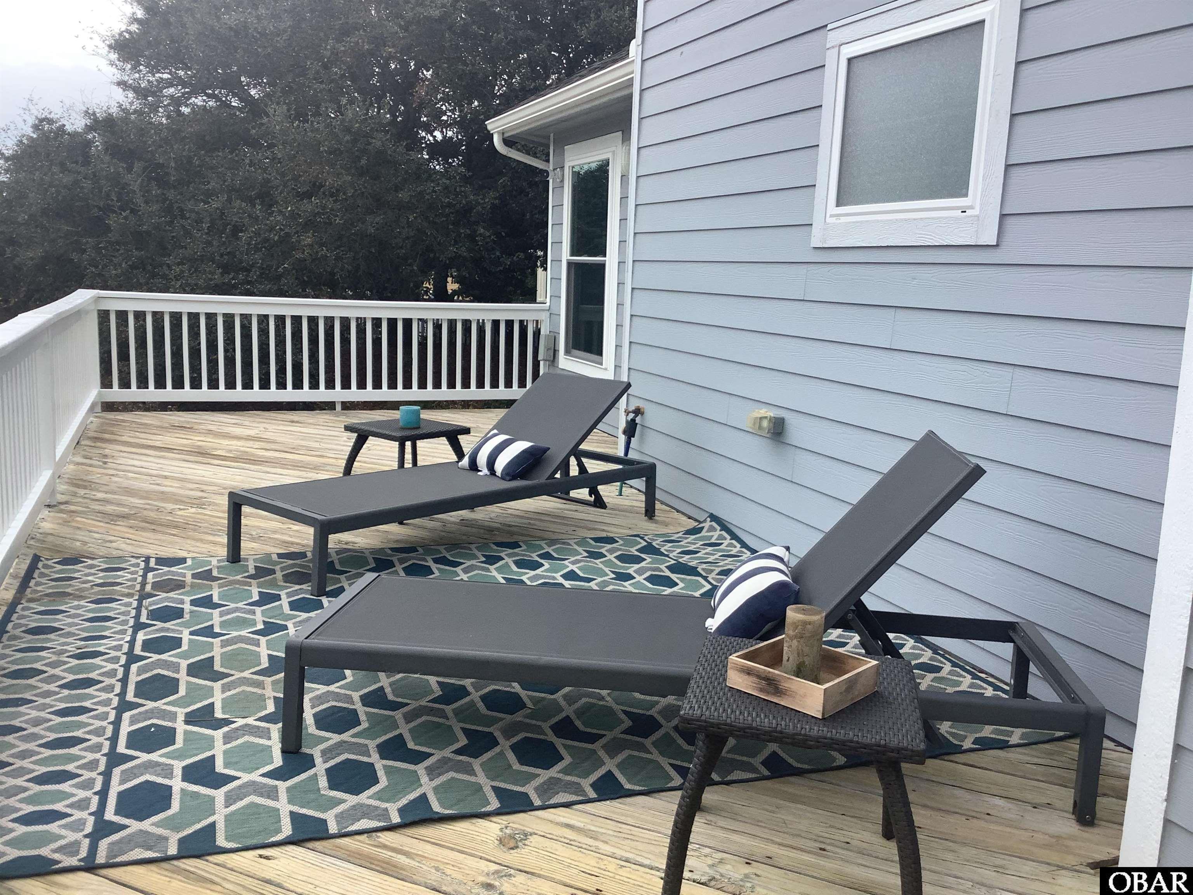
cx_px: 596
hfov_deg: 58.4
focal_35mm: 31
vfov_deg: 45.4
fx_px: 1068
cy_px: 448
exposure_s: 1/458
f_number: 2.4
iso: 25
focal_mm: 3.3
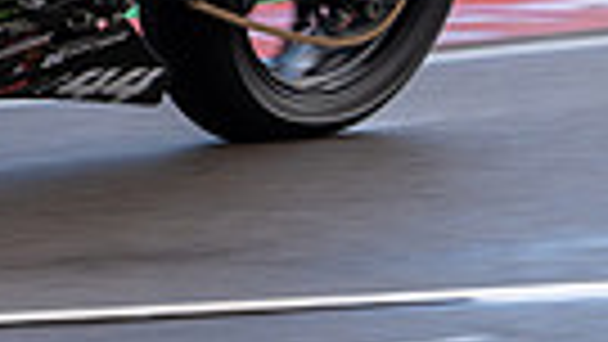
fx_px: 19060
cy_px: -238
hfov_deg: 1.8
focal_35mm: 1182
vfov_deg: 1.0
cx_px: -86
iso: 400
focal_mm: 240
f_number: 6.3
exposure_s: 1/640
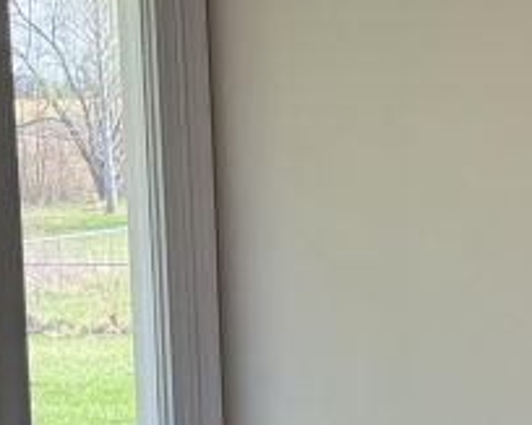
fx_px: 2408
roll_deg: +1.4
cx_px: 664
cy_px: 360
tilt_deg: -4.0
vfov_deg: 10.1
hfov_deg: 12.3
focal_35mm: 153
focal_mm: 6.76
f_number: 1.78
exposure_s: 1/243
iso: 100
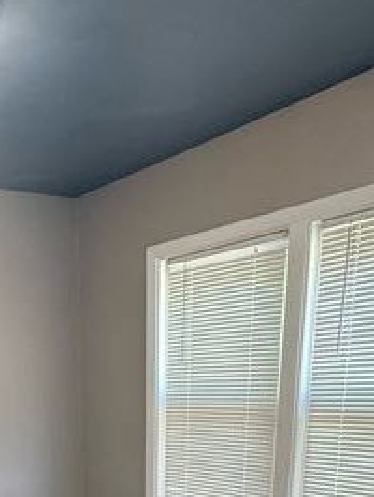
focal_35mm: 44
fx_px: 633
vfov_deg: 35.8
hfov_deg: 31.4
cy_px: 561
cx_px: 36
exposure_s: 1/60
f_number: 2.2
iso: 400
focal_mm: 2.22
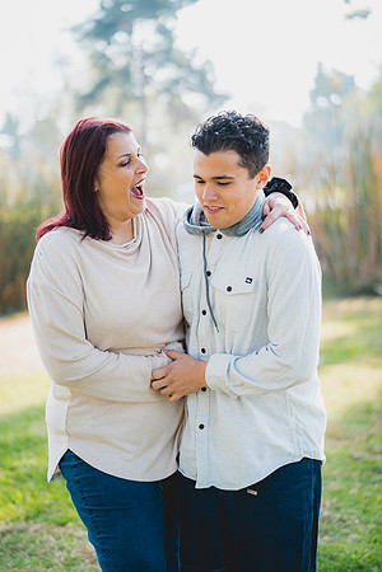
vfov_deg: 39.6
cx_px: 191
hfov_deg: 27.0
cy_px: 286
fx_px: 796
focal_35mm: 50
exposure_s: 1/1600
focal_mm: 50
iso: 250
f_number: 1.4
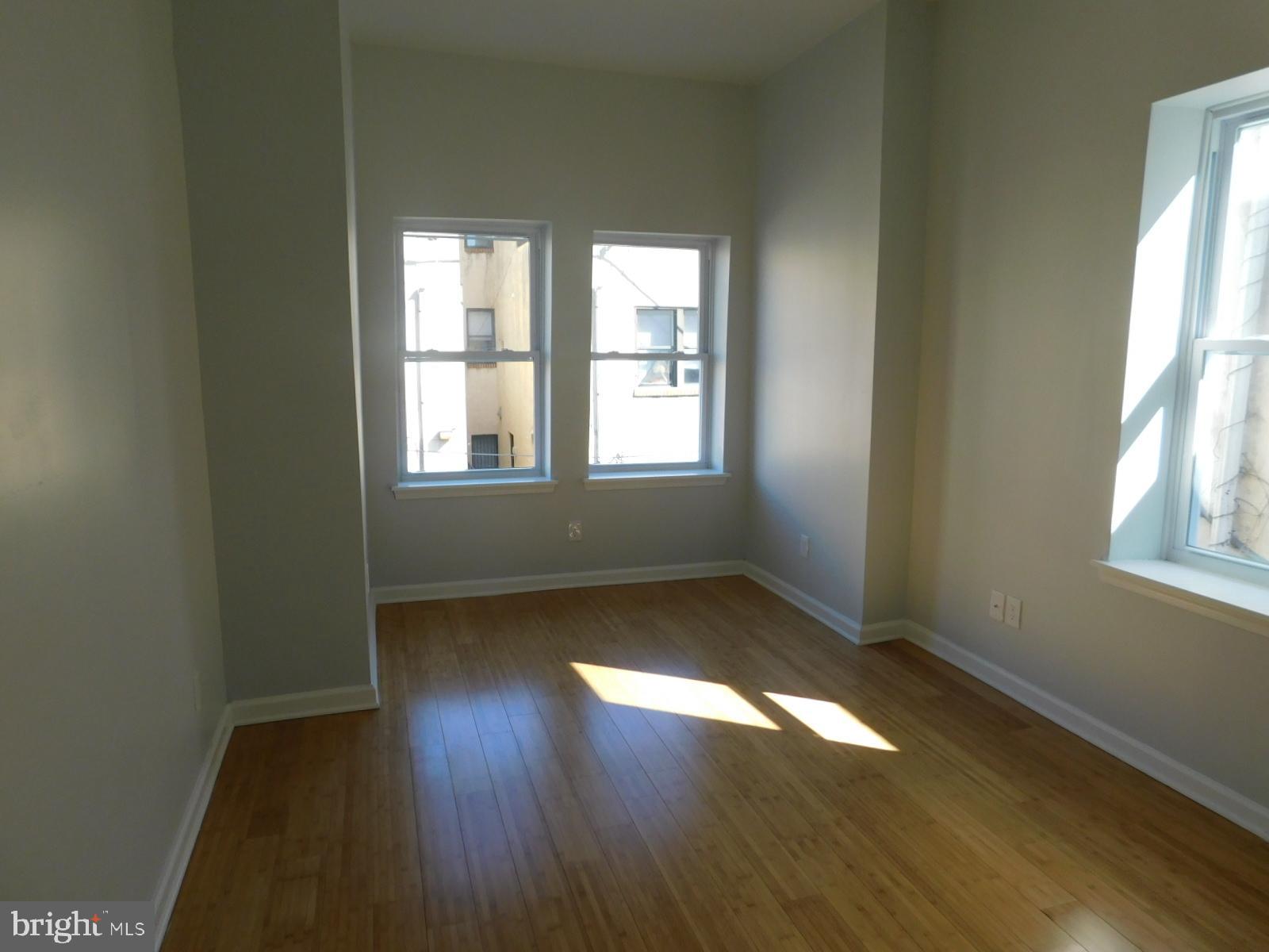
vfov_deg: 58.9
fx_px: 843
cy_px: 476
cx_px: 634
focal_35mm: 23
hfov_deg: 73.9
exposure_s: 1/160
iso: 125
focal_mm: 4
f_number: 3
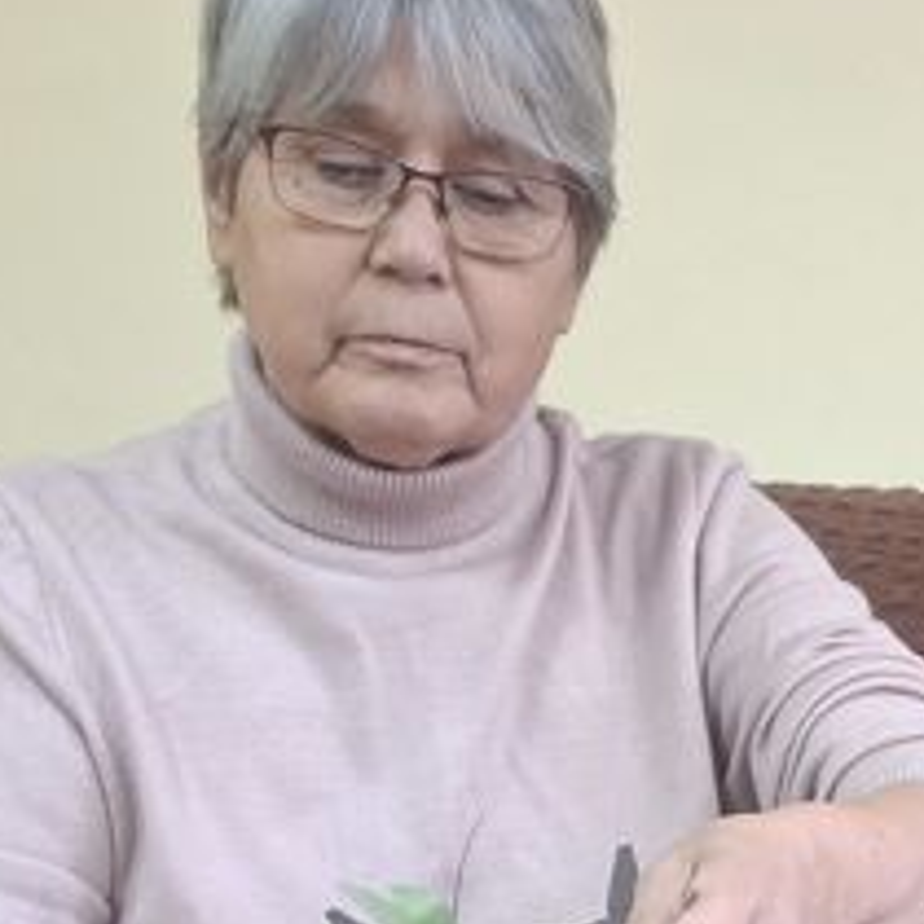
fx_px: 2627
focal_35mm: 87
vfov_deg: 18.9
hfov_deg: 19.3
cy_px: 1080
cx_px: 964
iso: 250
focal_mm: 5.54
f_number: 1.8
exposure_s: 1/33
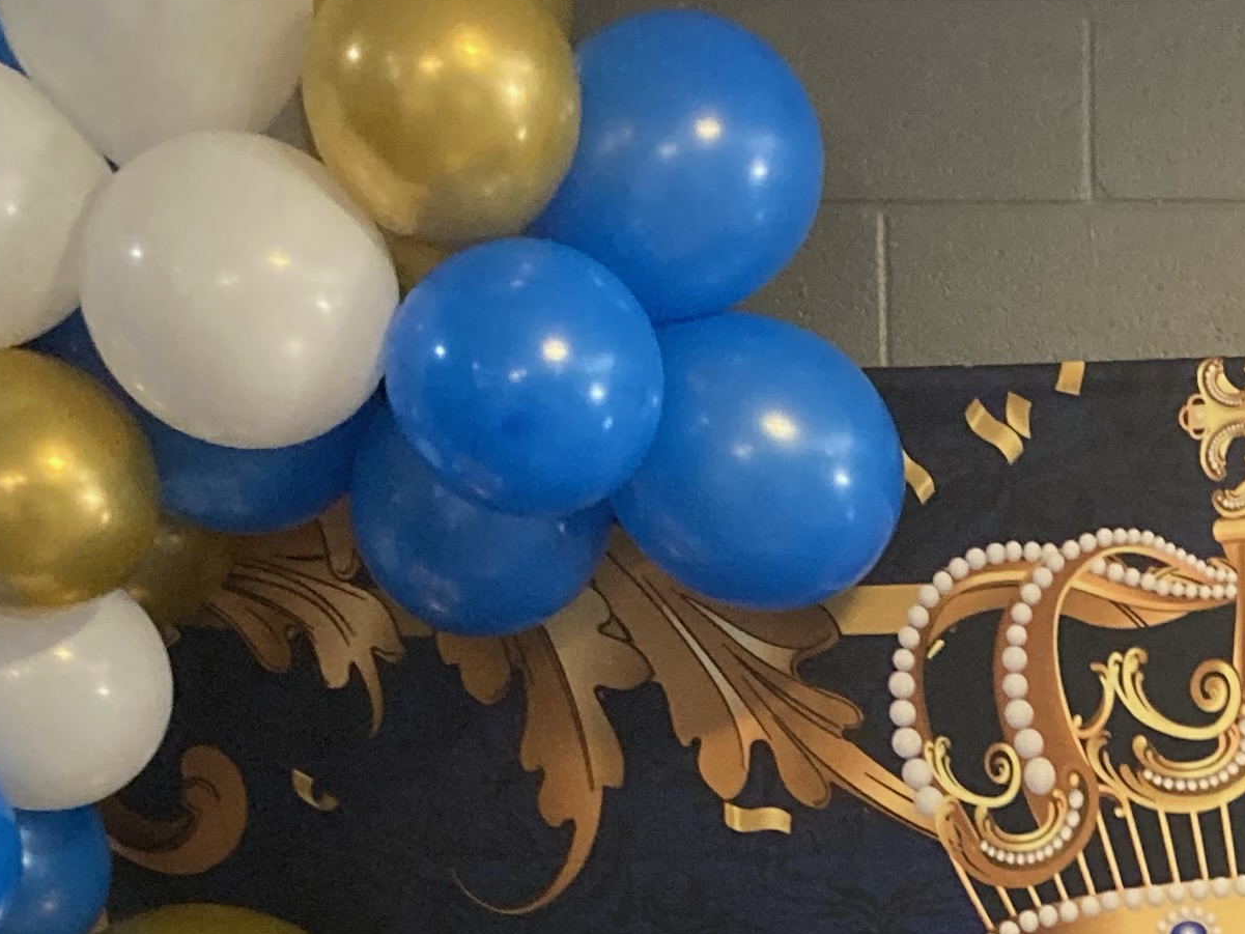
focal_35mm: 94
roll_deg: -0.7
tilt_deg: -6.4
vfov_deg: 14.8
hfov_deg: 19.7
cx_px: 1464
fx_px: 3381
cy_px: 1320
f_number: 1.8
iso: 250
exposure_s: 1/40
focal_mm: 3.99
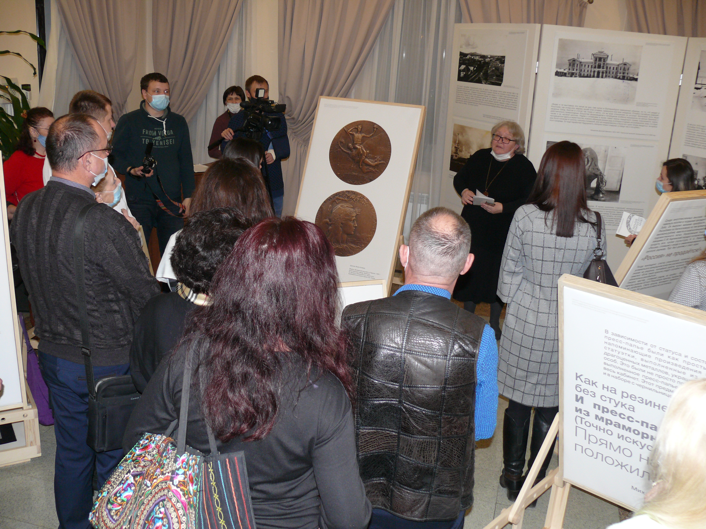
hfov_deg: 52.6
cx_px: 353
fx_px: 714
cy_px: 264
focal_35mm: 35
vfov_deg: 40.7
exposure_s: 1/30
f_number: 2.8
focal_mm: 7.4
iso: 160
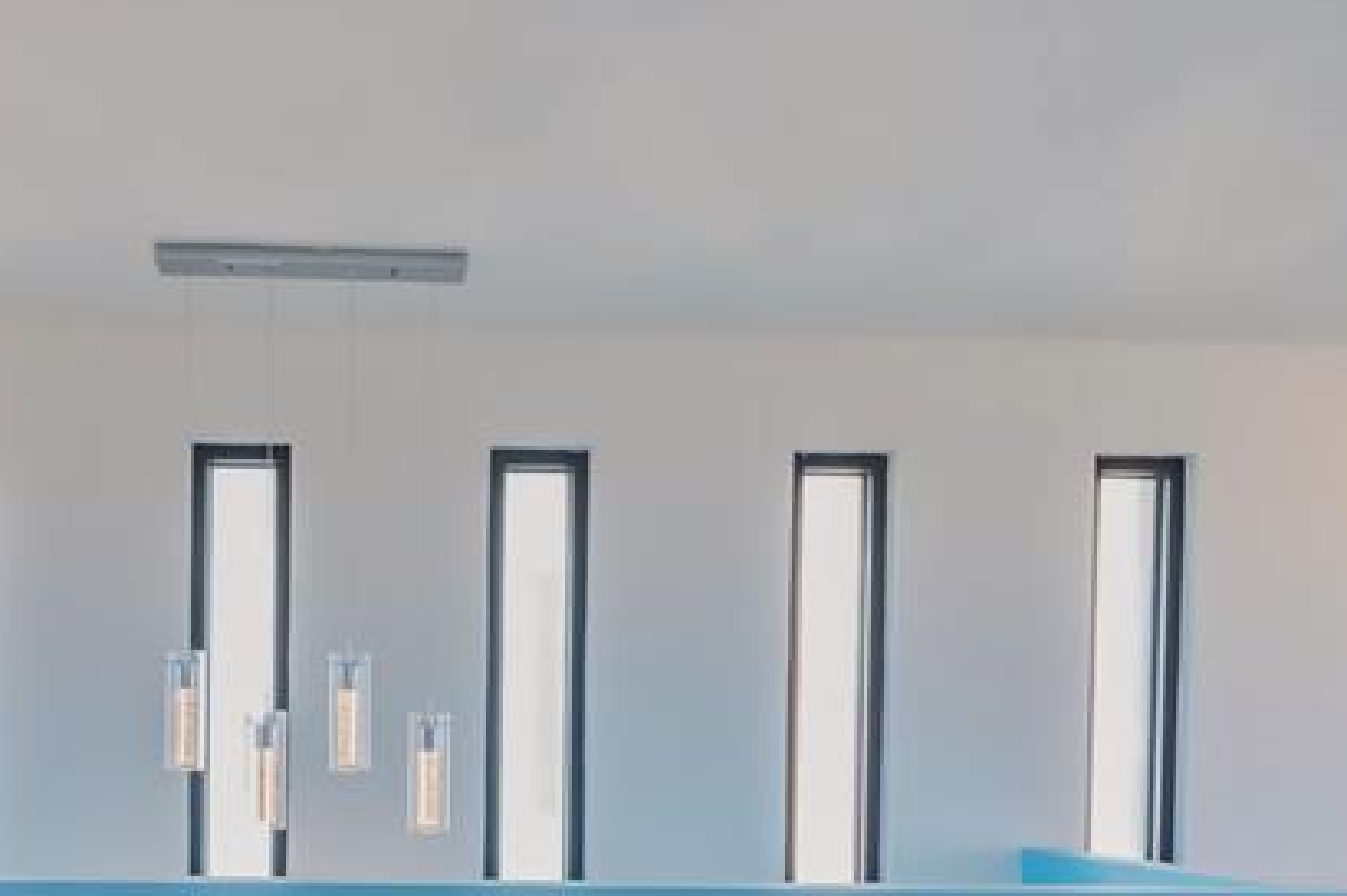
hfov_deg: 52.8
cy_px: 781
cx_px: 391
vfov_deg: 35.9
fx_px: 1309
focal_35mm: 35
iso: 400
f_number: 5.6
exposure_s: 1/125
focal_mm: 14
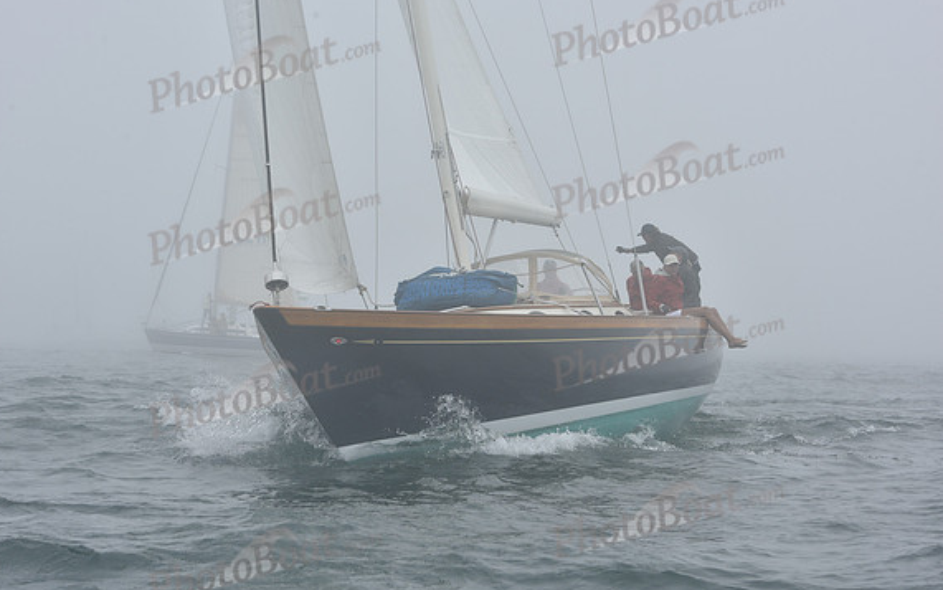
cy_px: 285
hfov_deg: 23.6
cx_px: 467
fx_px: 2262
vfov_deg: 14.9
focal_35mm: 88
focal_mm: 85
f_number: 10
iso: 250
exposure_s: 1/800
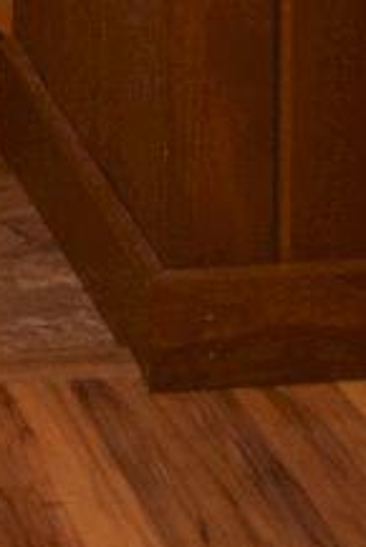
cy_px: -933
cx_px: -871
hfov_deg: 5.1
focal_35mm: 249
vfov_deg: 7.5
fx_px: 3791
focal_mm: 24
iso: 2000
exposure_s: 1/60
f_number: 4
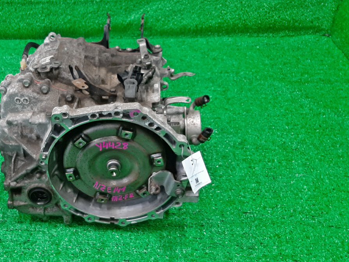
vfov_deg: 34.4
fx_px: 424
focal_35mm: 42
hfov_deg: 43.5
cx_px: 94
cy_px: 139
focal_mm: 3.93
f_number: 1.7
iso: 103
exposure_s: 1/50
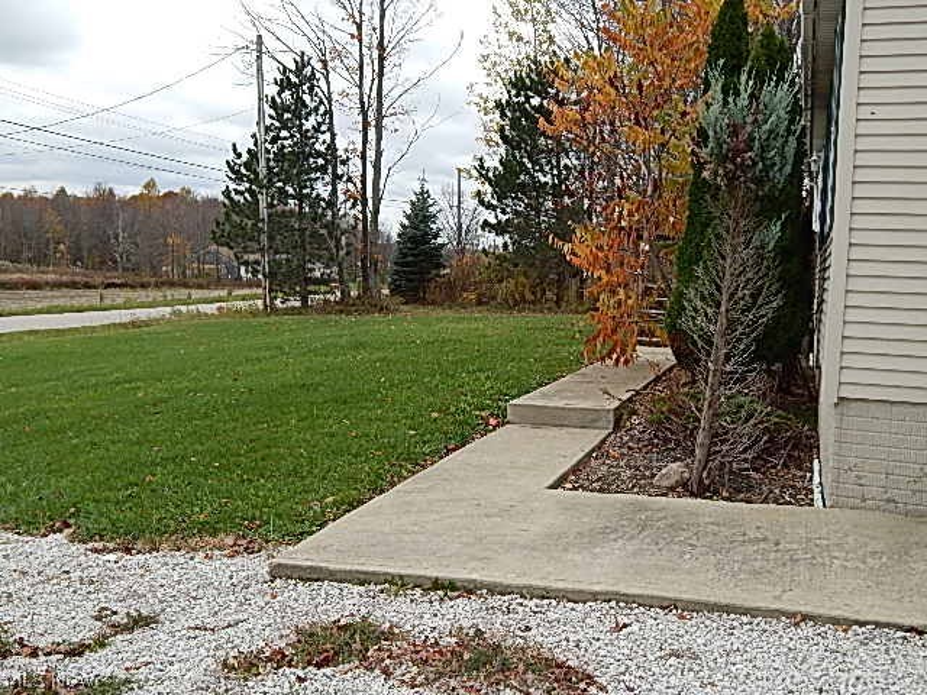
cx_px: 464
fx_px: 1018
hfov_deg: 49.0
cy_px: 348
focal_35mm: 38
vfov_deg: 37.7
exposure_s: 1/320
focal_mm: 6.8
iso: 125
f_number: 3.4
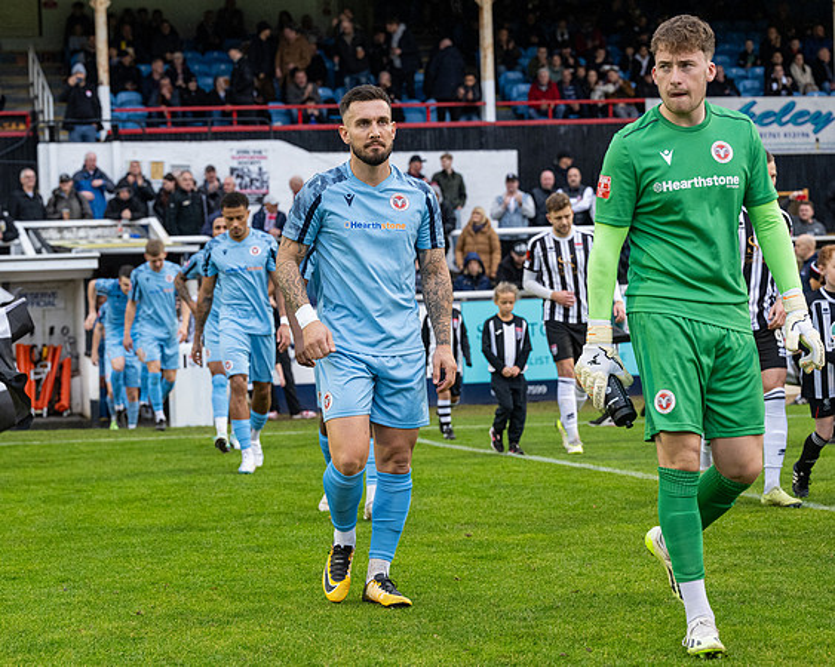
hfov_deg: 21.6
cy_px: 348
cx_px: 345
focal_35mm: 89
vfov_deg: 17.3
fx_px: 2190
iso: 2000
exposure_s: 1/400
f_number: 4
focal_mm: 70
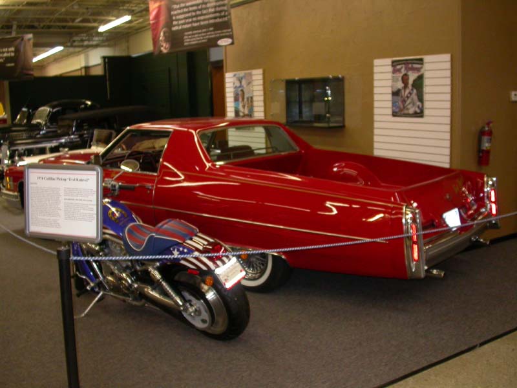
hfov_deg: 49.0
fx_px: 568
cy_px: 194
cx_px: 258
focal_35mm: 38
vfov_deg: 37.7
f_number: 2.6
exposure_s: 1/60
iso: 200
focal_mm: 7.85
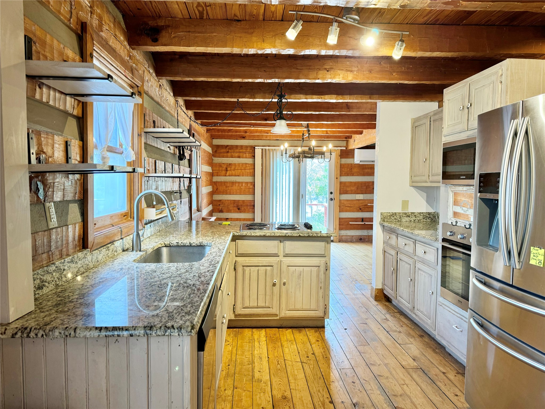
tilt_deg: -5.3
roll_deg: -1.1
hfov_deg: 71.6
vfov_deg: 56.8
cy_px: 204
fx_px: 378
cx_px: 272
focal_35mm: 24
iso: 125
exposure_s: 1/60
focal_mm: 6.76
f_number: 1.78
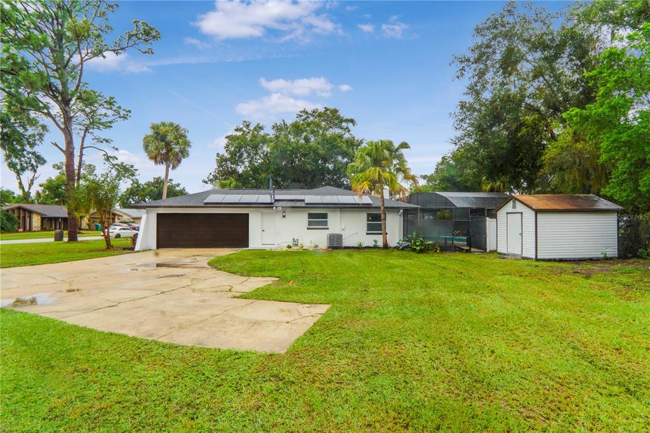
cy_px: 216
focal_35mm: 18
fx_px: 325
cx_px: 325
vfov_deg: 67.3
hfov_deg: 90.0
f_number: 22
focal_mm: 12
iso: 320
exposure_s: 1/50
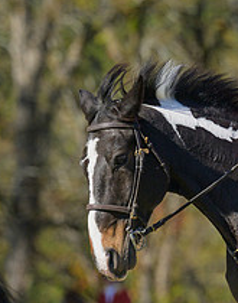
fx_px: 6072
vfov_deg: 2.9
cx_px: 100
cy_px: 154
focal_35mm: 682
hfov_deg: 2.2
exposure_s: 1/1000
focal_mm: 195
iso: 200
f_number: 4
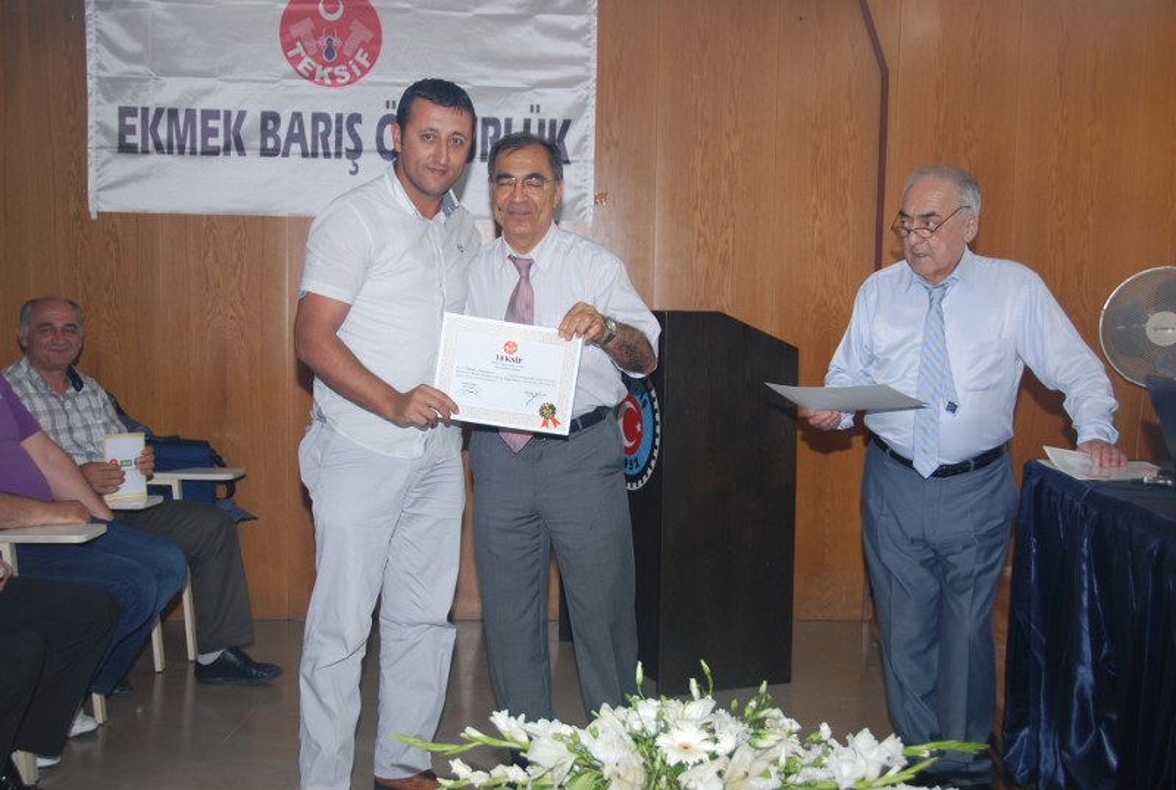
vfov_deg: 31.0
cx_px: 588
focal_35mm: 44
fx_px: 1424
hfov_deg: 44.9
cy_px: 395
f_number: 4.2
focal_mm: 29
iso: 200
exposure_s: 1/60
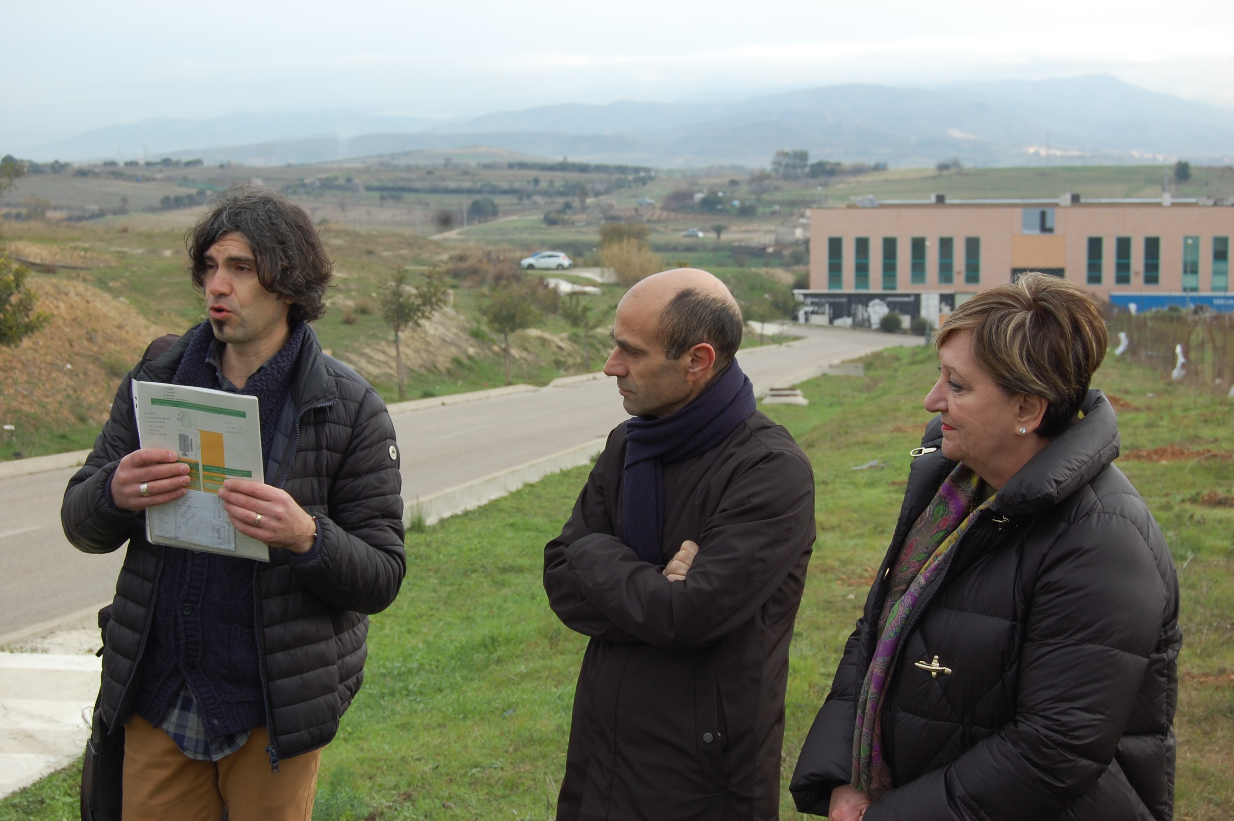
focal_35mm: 57
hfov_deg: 35.1
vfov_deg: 23.7
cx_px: 617
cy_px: 410
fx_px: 1952
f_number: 7.1
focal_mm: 38
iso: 200
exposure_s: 1/200
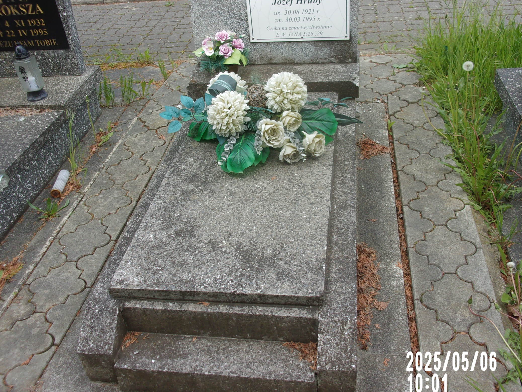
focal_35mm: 35
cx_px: 266
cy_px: 182
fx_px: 528
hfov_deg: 52.6
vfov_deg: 40.7
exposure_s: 1/180
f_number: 3.9
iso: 80
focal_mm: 5.1
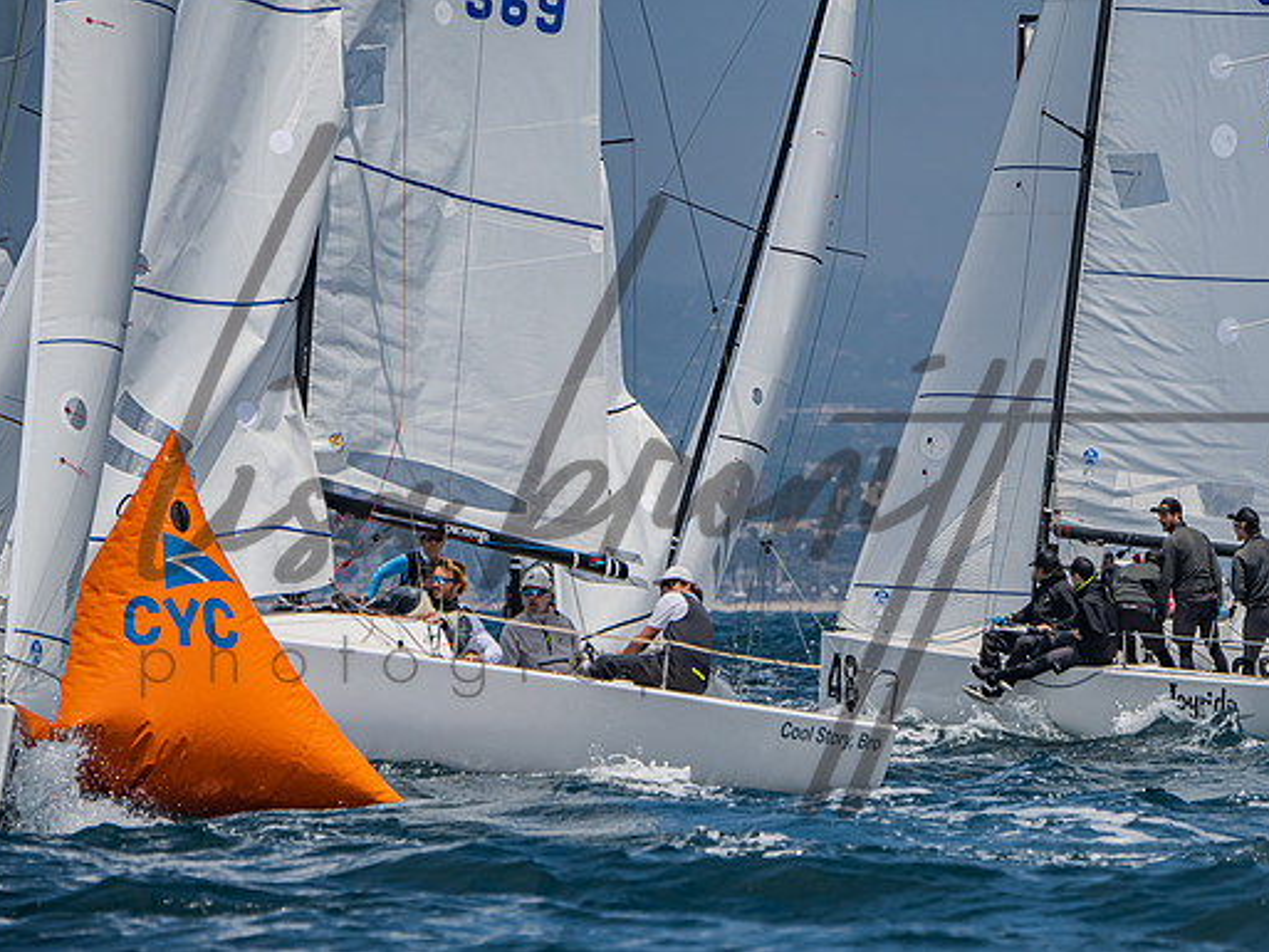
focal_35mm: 416
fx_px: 15254
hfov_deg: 4.8
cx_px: 953
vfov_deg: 3.6
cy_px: 651
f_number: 6.3
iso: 400
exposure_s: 1/2500
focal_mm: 280
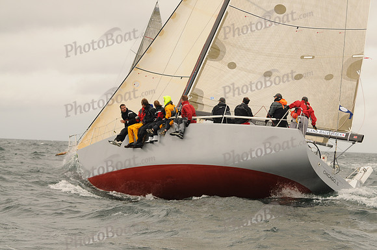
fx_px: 1098
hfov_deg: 19.5
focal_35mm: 105
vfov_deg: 13.0
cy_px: 125
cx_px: 188
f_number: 4
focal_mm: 70
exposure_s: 1/1000
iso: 200
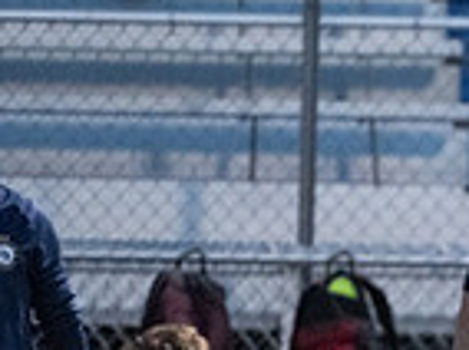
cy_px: 391
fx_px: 21263
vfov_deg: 0.9
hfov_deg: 1.3
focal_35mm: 1572
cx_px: 955
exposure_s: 1/640
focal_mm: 400
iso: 8000
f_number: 4
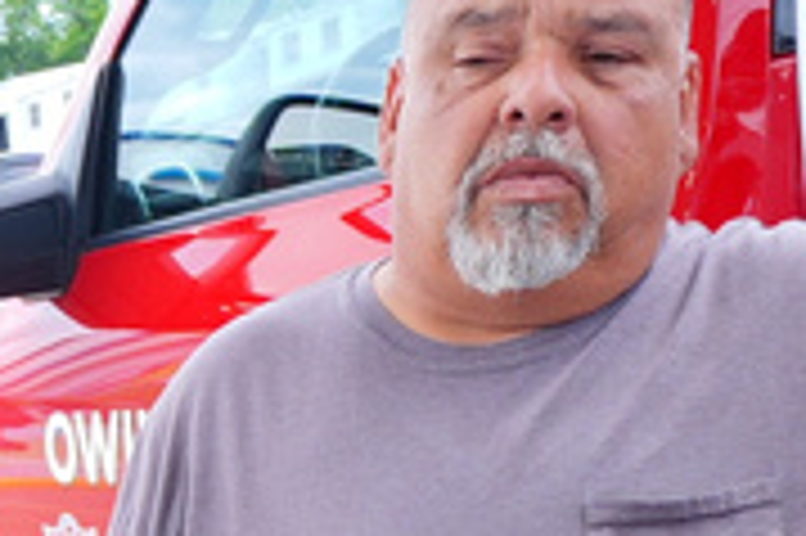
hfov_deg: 18.6
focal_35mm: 103
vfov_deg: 11.1
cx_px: -198
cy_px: 1288
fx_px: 2304
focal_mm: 12
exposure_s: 1/160
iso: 125
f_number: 4
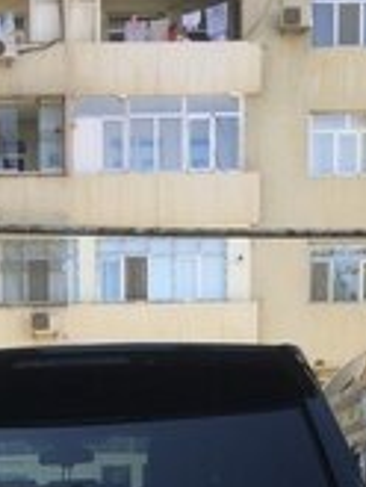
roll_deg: +0.0
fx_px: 1225
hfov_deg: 16.8
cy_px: 676
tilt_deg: -8.3
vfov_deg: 20.1
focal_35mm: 87
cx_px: 65
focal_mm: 4.15
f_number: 2.2
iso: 32
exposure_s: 1/313
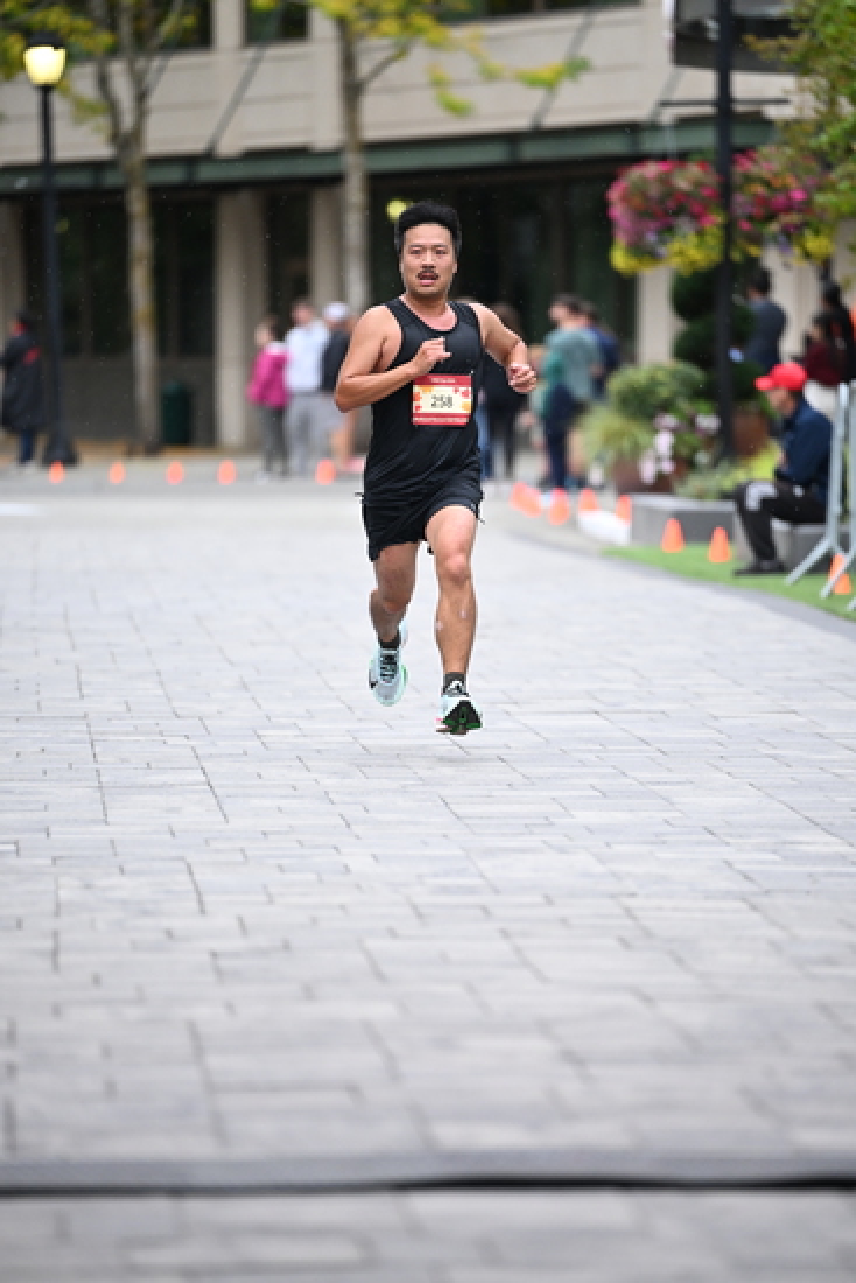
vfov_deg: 10.3
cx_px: 428
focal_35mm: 200
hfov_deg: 6.9
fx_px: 7128
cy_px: 642
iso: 1250
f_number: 2.8
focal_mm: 200
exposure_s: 1/1250
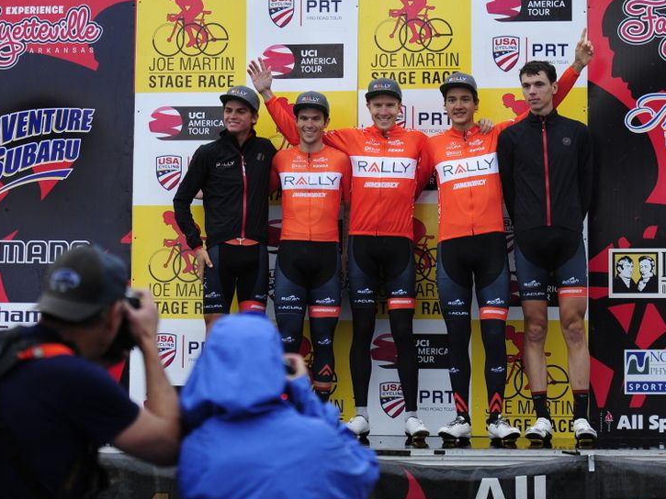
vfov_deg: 15.6
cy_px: 200
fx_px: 1828
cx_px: 364
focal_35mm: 95
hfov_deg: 20.6
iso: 400
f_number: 2.8
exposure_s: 1/640
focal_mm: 70
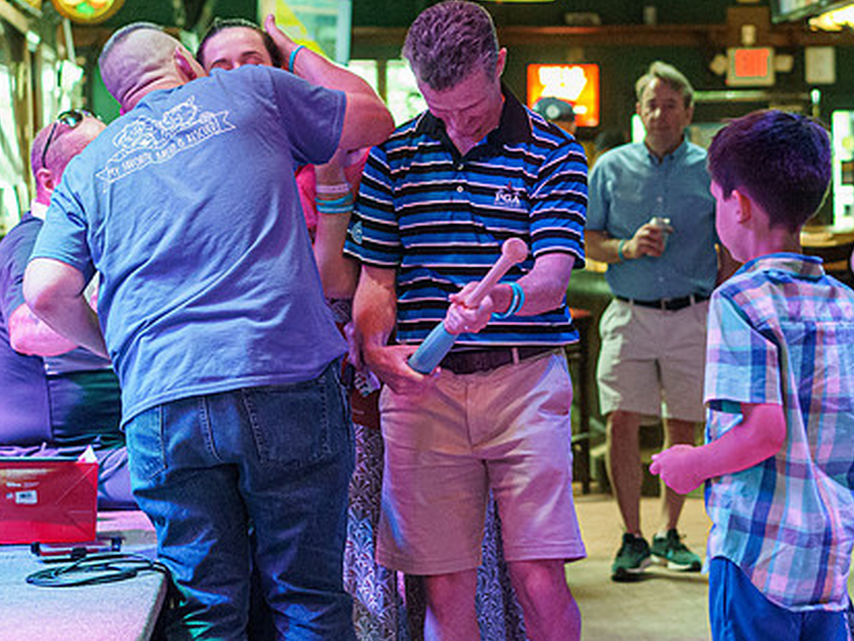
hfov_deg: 18.3
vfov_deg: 13.8
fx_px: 2641
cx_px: 605
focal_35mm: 107
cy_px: 339
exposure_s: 1/125
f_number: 2.8
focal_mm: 55
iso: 3200
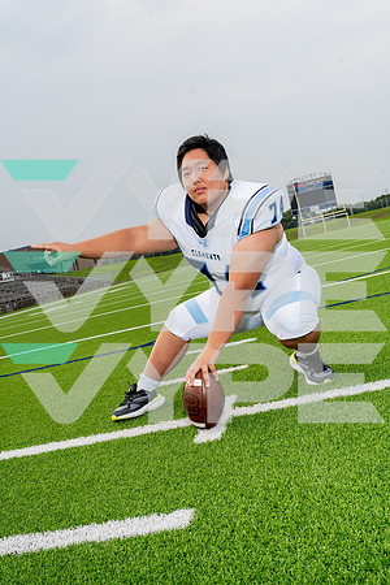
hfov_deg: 37.9
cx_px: 195
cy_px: 292
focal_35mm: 35
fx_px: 569
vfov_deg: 54.4
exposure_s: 1/250
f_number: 7.1
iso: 160
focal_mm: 35
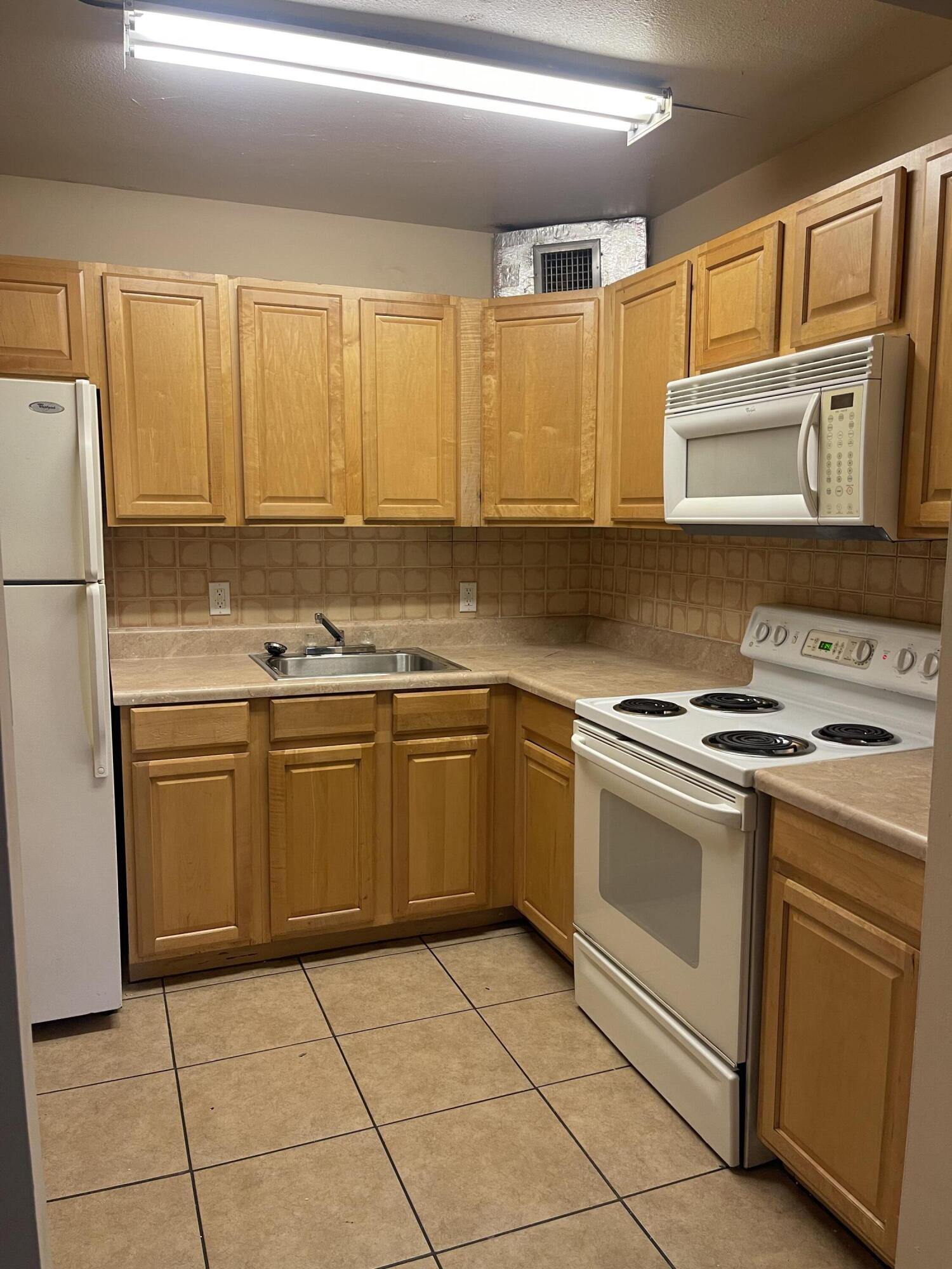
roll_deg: +0.2
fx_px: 917
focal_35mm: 25
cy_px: 634
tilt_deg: -7.8
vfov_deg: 69.4
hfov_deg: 54.9
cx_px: 476
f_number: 1.6
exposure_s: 1/60
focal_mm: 5.1
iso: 80
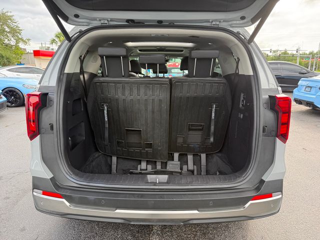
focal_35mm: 24
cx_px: 160
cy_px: 120
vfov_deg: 56.8
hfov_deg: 71.6
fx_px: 222
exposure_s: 1/270
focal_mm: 6.76
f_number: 1.78
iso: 100
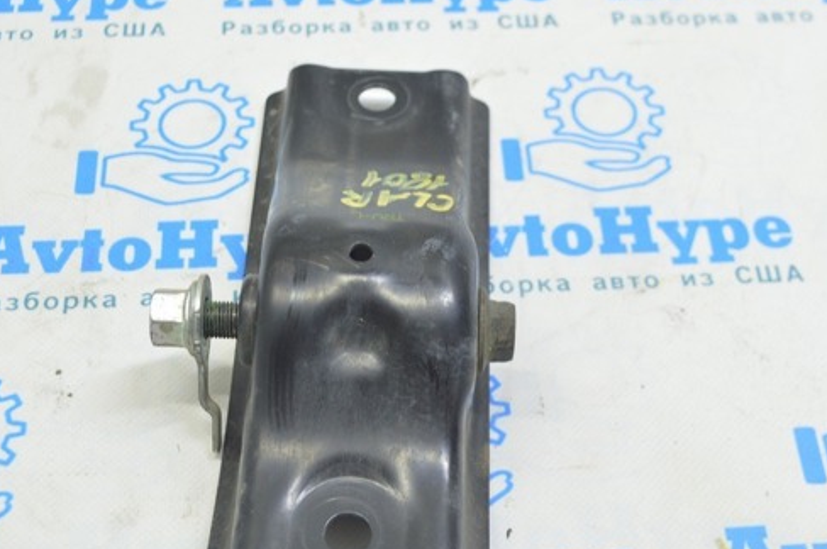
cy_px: 321
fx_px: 1445
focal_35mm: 63
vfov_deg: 21.5
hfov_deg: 31.9
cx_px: 422
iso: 400
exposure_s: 1/15
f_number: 5.6
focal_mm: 32
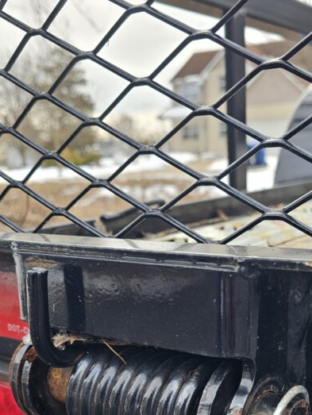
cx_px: 198
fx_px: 540
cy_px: 340
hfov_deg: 32.0
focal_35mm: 45
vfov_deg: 40.1
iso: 12
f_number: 1.7
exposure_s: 1/120
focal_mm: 6.3
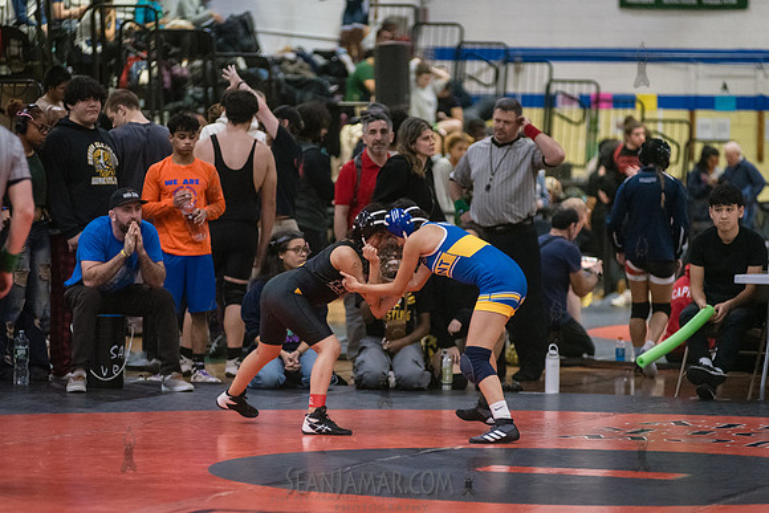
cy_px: 256
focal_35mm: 188
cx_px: 384
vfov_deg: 7.3
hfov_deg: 10.9
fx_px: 4027
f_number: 3.2
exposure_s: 1/500
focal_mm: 185
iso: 8000
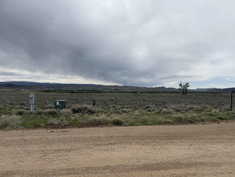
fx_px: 163
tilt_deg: +1.5
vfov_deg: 56.8
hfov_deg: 71.6
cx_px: 118
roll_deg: +0.4
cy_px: 88
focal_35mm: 24
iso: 80
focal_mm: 6.76
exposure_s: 1/8130
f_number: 1.78
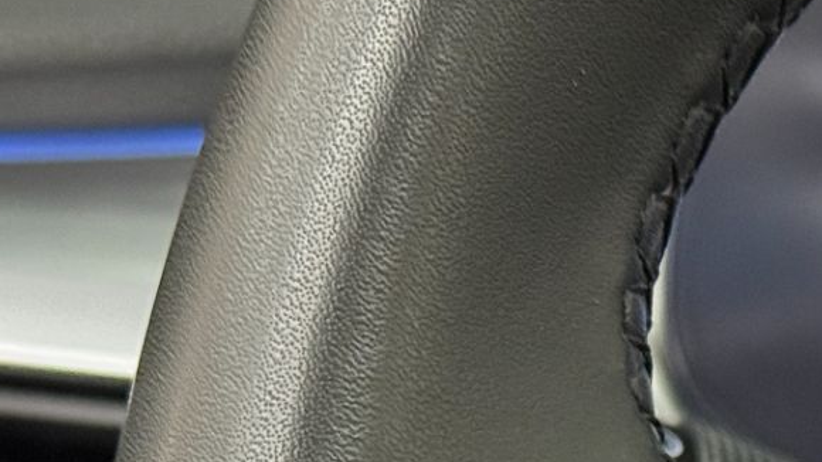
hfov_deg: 12.1
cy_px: 886
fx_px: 3770
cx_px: 1066
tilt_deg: -27.4
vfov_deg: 6.8
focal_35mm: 173
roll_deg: -1.8
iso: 500
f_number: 1.78
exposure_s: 1/40
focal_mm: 6.76
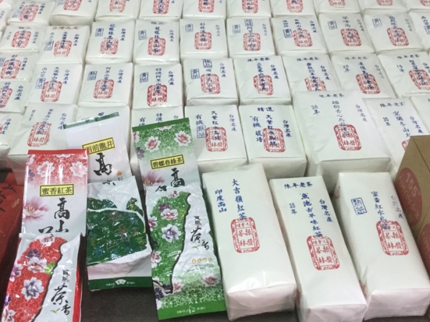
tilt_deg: -43.0
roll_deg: +1.3
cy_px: 137
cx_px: 179
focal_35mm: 45
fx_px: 559
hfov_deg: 41.9
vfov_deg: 32.1
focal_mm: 3.3
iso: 100
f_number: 2.4
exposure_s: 1/30
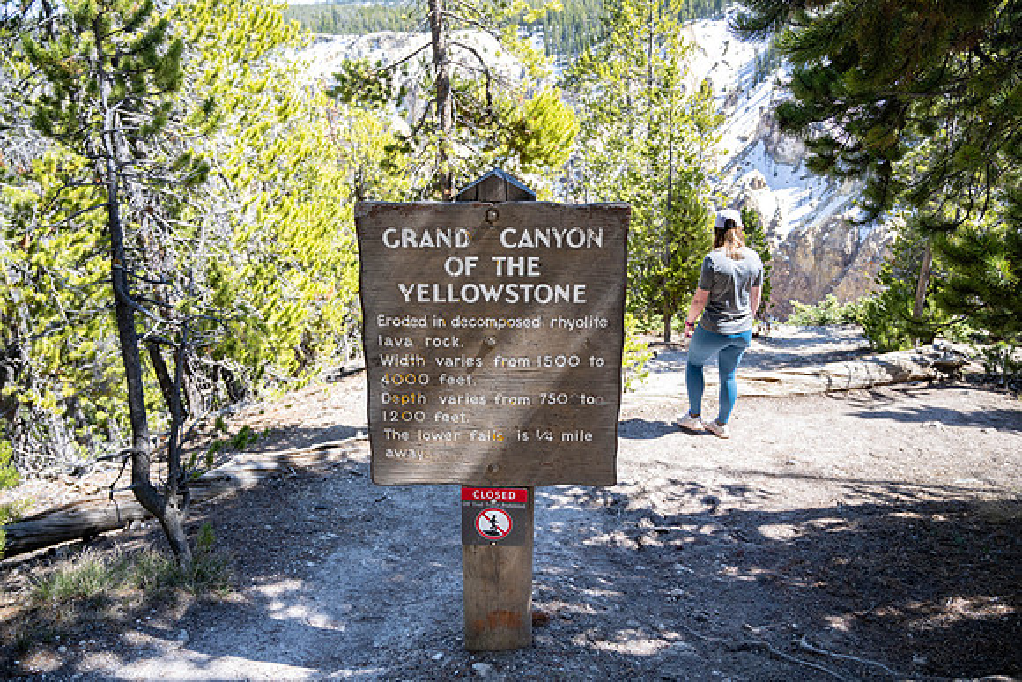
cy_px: 341
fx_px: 705
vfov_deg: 51.6
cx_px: 511
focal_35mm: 25
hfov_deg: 71.9
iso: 250
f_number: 4
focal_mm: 24
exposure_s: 1/640
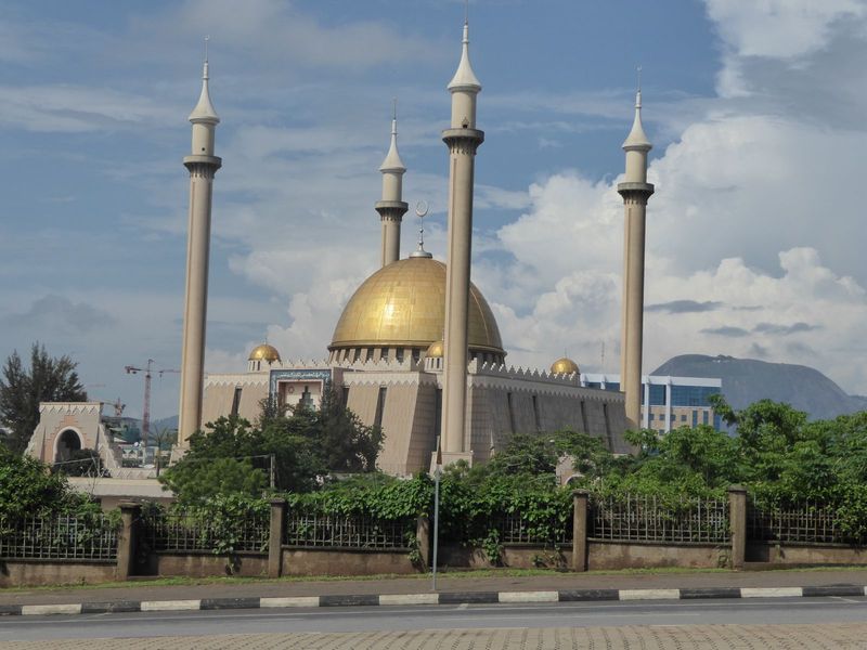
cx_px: 434
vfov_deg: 18.7
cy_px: 325
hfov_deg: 24.7
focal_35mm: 79
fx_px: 1979
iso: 160
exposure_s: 1/800
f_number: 6.3
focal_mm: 13.2
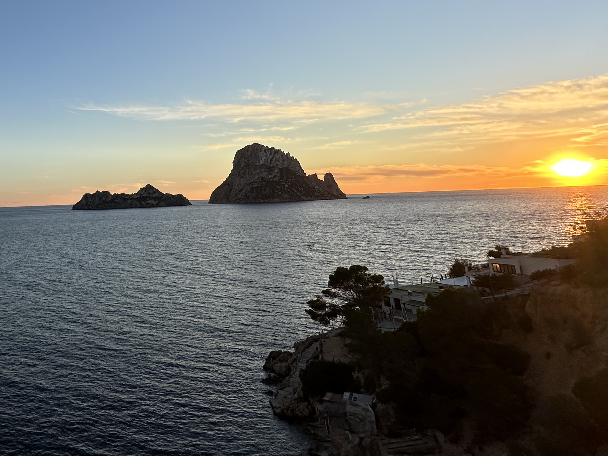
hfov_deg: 59.2
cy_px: 96
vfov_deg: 48.6
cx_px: 105
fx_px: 474
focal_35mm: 27
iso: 40
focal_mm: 2.22
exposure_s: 1/662
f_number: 2.2
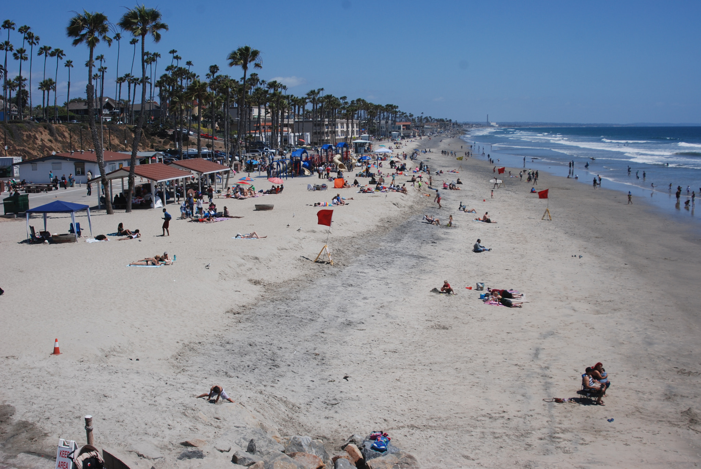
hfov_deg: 46.3
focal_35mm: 42
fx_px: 819
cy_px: 234
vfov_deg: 32.0
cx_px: 350
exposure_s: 1/320
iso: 100
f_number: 9
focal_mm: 28
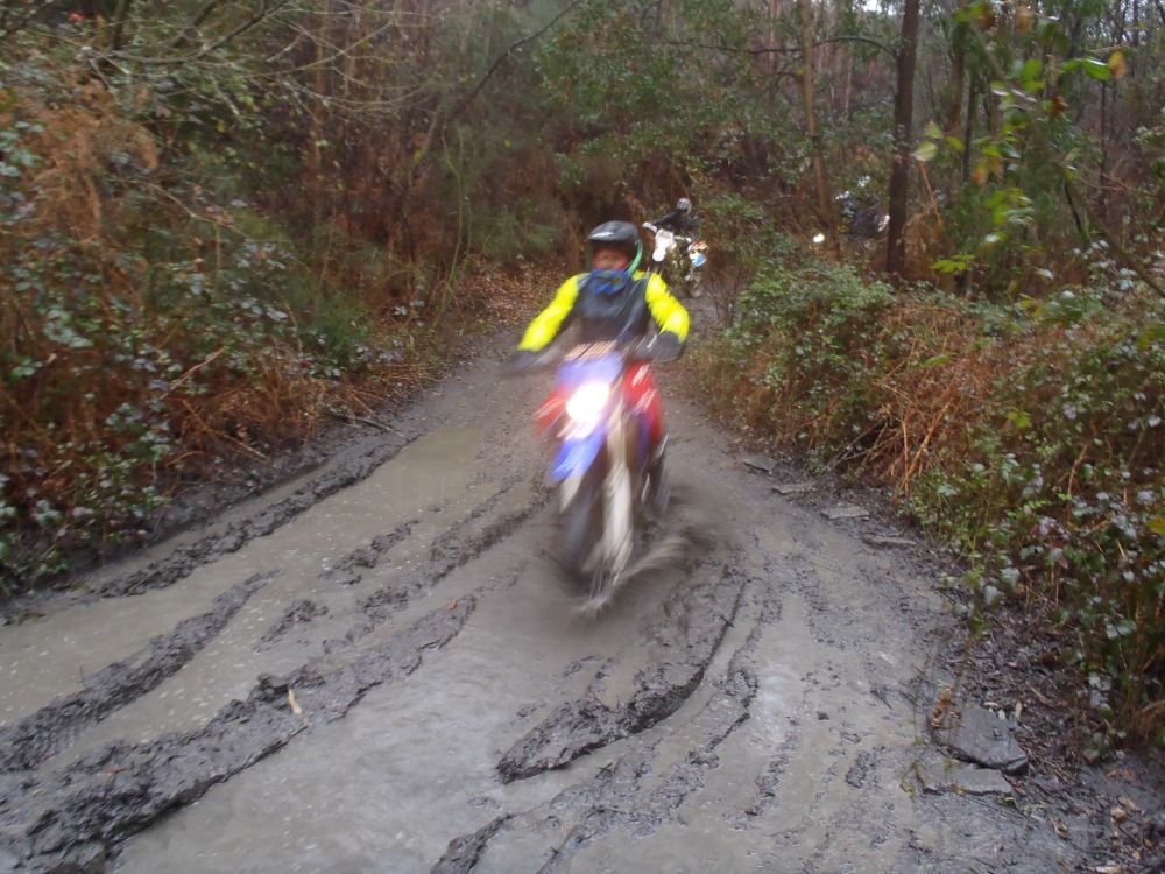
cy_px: 437
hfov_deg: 63.4
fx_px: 942
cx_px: 582
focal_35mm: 28
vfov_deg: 49.7
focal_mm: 5
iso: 200
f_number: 3.9
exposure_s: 1/10
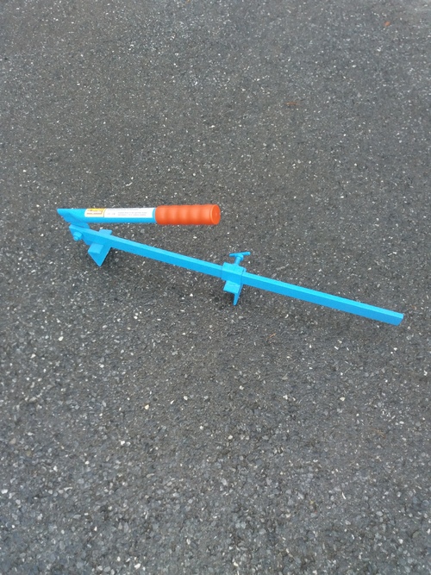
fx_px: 465
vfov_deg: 63.5
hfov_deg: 49.7
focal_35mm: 28
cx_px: 216
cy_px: 288
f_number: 1.9
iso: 100
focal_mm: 3.7
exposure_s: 1/30
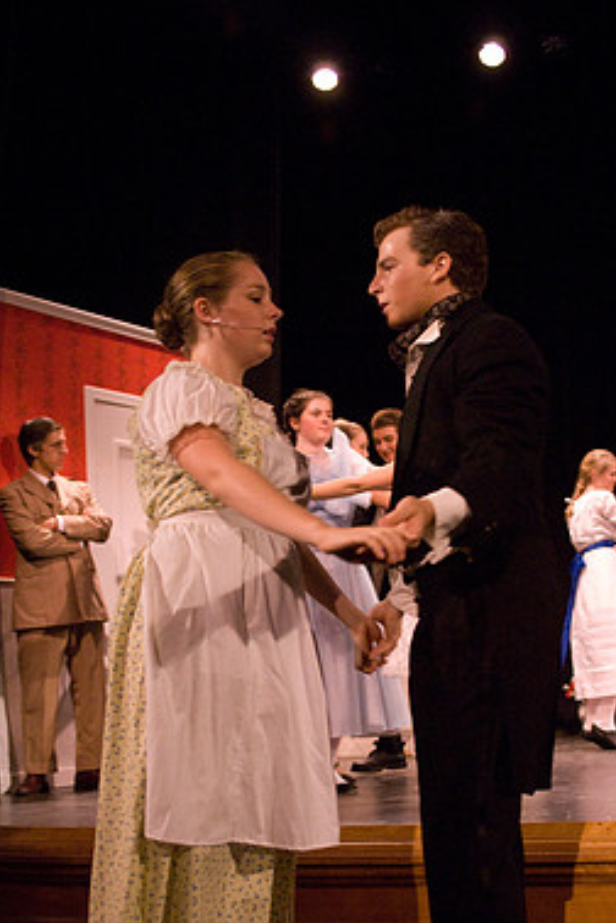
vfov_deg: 39.5
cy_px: 547
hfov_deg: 27.0
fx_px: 1283
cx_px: 356
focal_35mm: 50
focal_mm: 28
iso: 1600
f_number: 2.8
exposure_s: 1/160
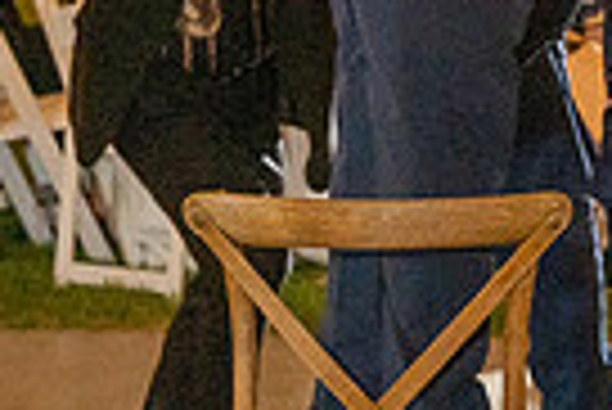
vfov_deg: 5.3
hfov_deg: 7.8
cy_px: -169
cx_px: 792
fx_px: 4425
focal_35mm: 260
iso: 2500
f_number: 4
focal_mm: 61
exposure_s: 1/200
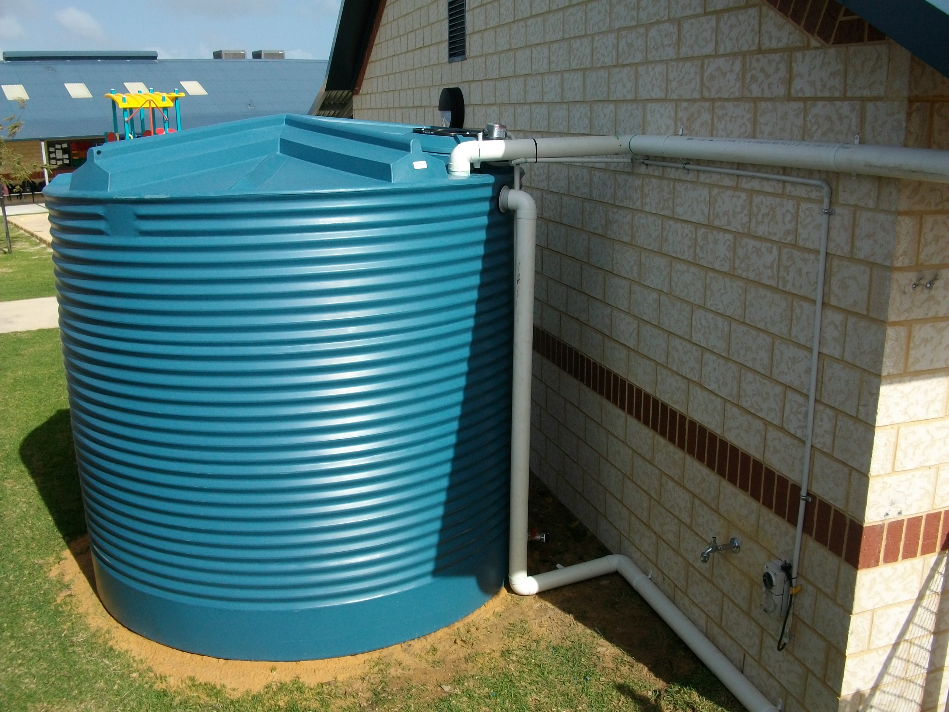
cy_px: 356
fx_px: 877
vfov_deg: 44.2
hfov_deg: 56.8
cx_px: 474
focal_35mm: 32
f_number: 5.5
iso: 80
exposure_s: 1/413
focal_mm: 5.7
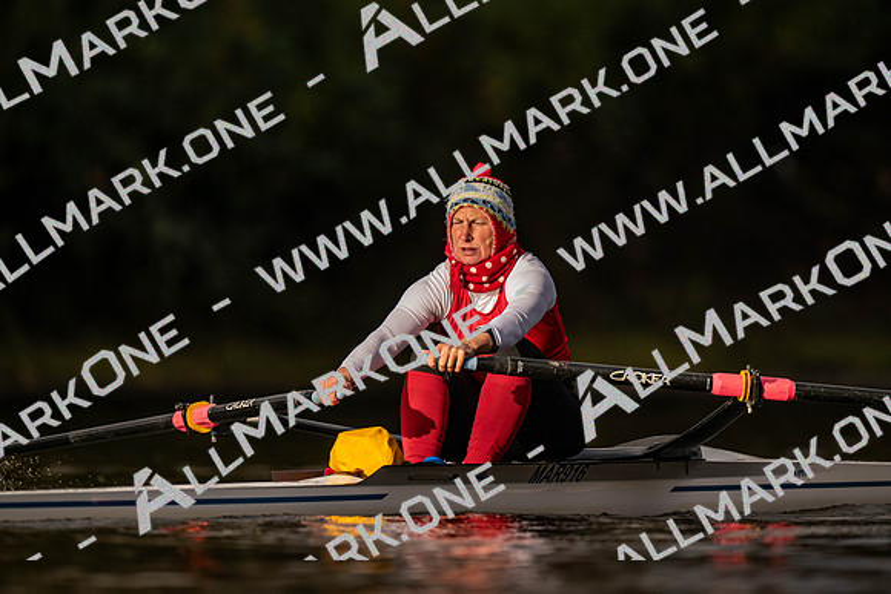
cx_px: 446
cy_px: 297
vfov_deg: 2.3
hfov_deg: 3.4
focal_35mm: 600
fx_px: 14853
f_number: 4
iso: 320
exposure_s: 1/2500
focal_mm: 600
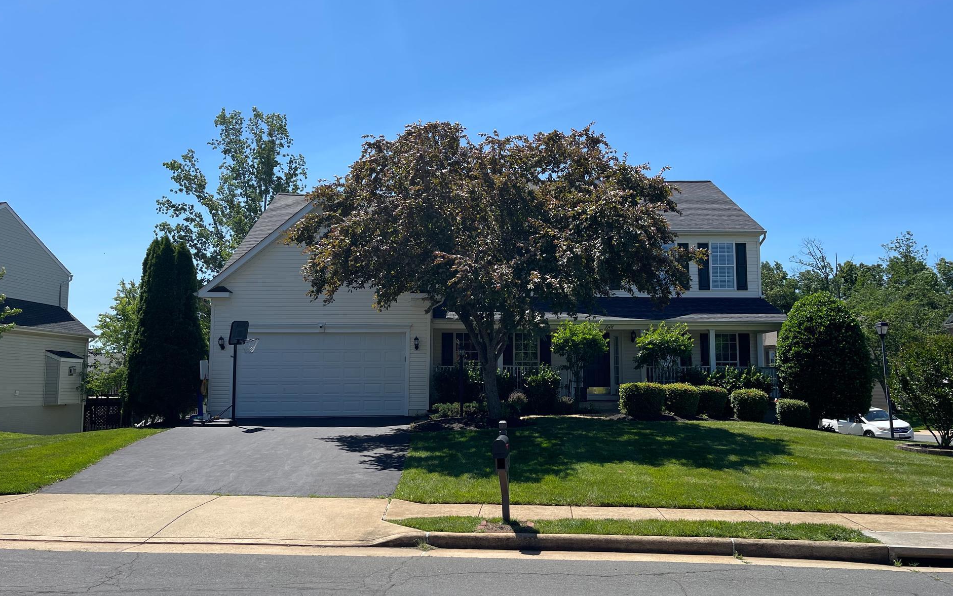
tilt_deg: +3.7
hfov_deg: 62.9
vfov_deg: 41.8
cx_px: 497
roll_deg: +0.0
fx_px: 779
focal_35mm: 30
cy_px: 305
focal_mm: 5.1
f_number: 1.6
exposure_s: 1/3922
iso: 50
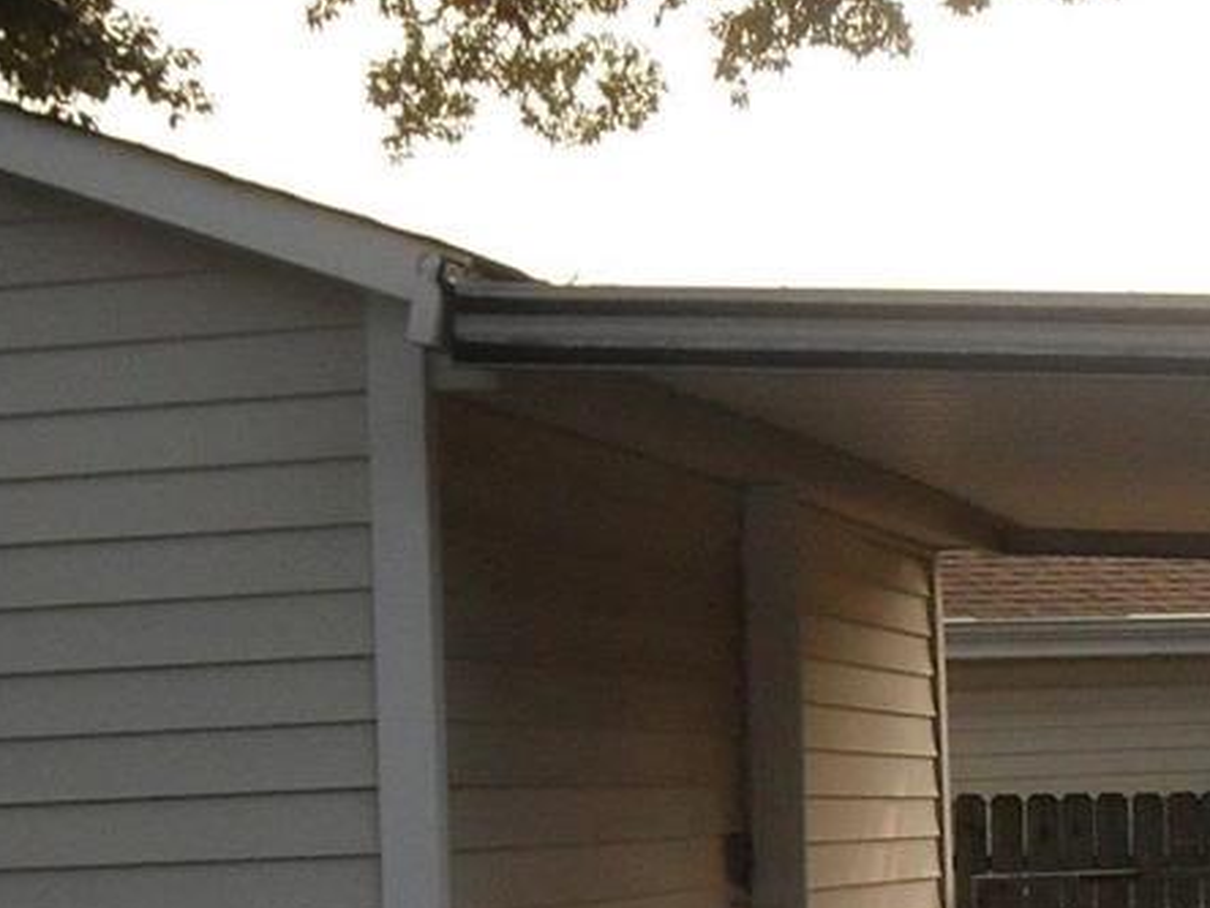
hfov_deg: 15.6
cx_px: 665
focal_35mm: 126
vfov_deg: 11.7
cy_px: 856
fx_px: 4404
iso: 200
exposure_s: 1/250
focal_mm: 6.3
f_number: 8.4
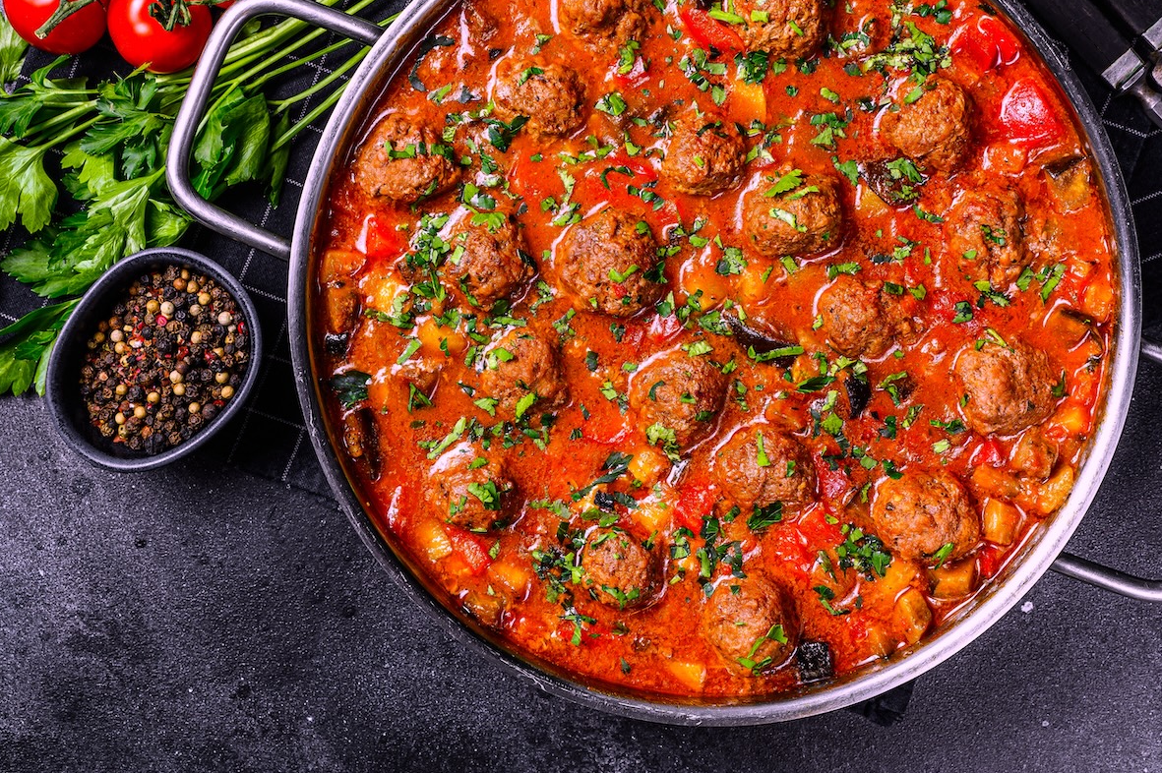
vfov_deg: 22.6
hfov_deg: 33.4
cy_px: 327
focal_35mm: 60
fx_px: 1936
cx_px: 666
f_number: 10
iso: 200
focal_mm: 50
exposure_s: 1/125
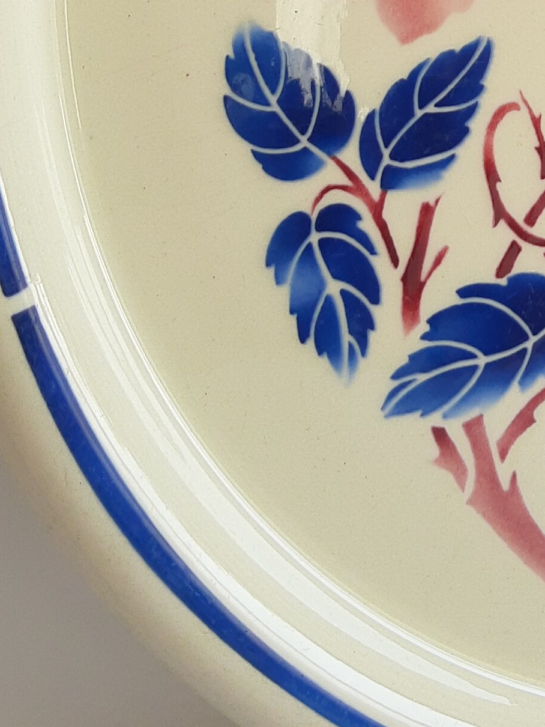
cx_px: 661
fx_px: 1847
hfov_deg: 16.1
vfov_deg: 20.9
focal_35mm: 88
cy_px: -129
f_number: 1.8
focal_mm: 3.95
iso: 40
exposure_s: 1/147
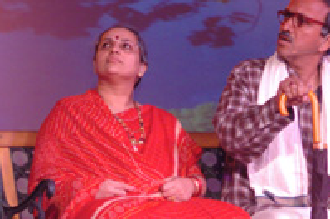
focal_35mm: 181
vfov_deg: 7.6
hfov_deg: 11.4
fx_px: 1656
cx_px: 96
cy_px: 117
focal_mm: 40
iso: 800
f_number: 2.8
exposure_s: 1/100
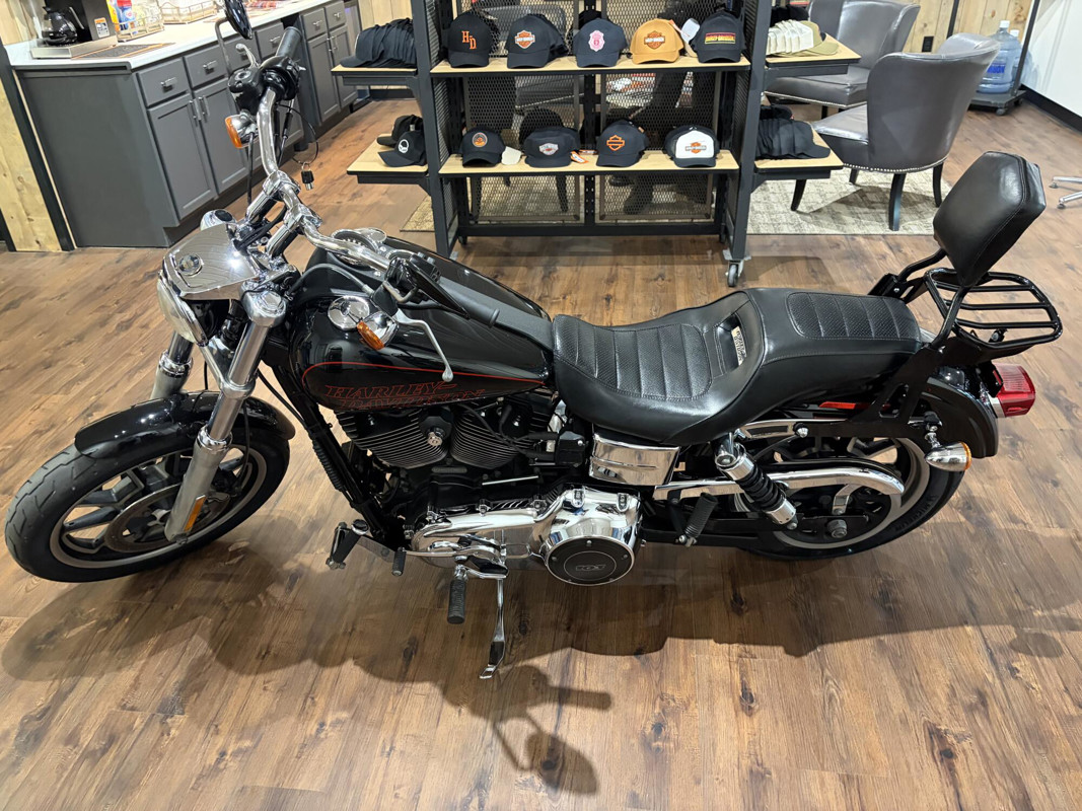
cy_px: 406
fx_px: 813
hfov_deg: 67.3
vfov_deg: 53.1
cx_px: 541
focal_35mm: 26
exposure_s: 1/30
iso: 500
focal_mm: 5.96
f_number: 1.6
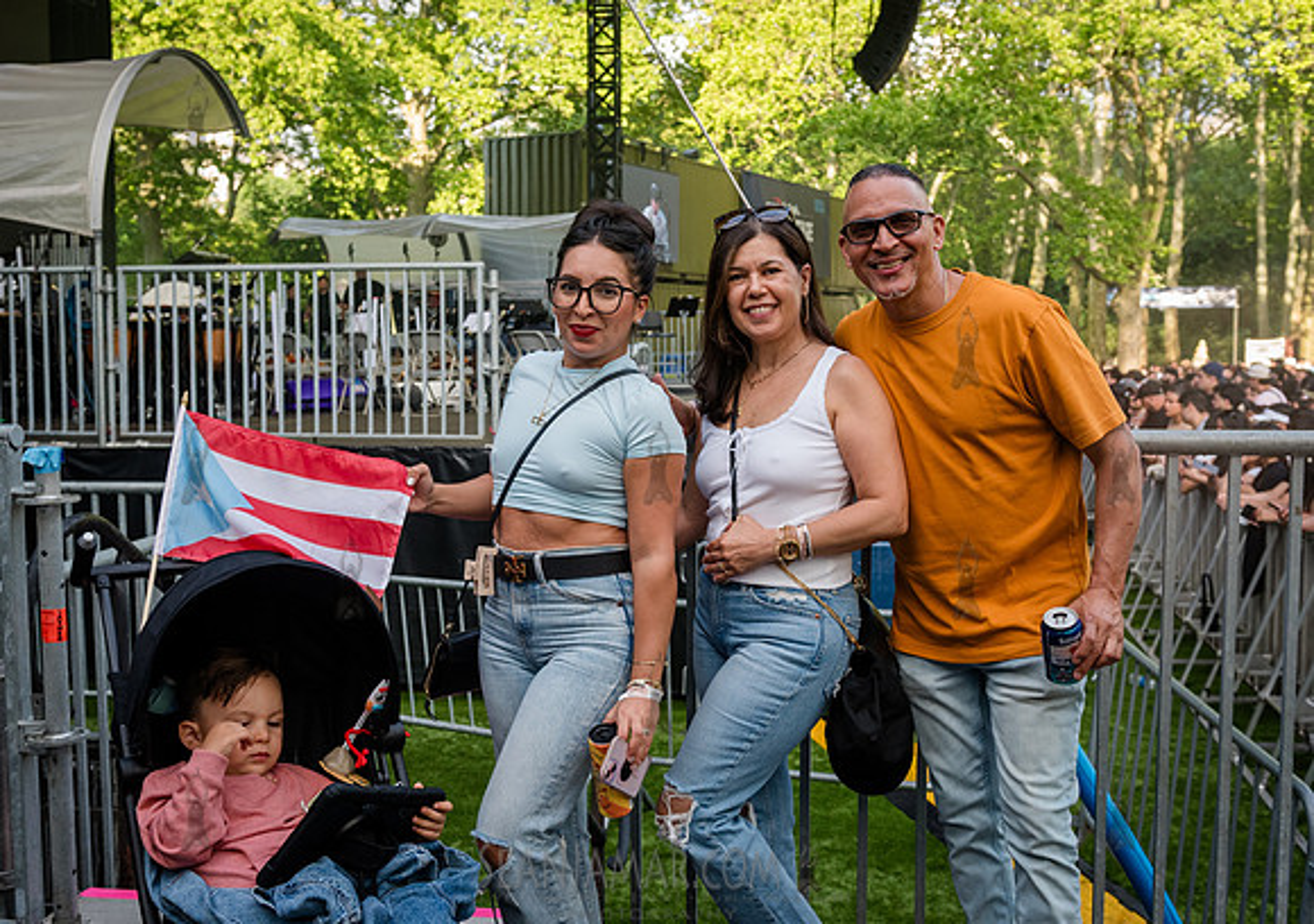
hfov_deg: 49.6
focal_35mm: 38
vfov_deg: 36.0
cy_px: 453
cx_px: 670
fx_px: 1422
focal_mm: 32
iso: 1000
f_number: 4.5
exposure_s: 1/500
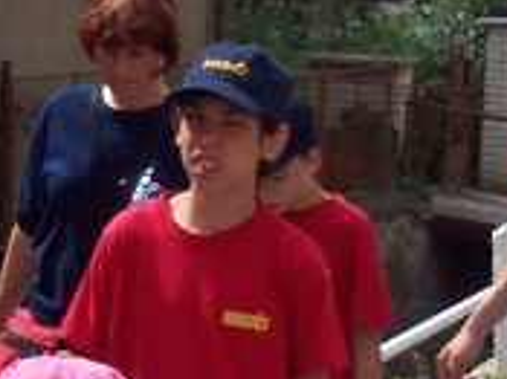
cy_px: 454
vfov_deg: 7.4
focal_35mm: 199
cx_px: 206
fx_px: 2913
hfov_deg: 9.9
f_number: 5.1
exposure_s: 1/442
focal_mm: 5.6
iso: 80
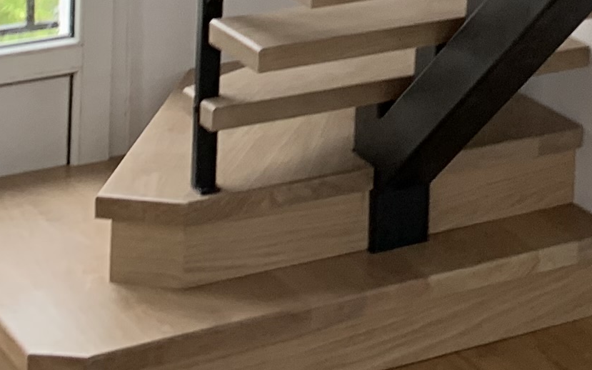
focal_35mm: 134
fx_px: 2162
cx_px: 1013
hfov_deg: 14.1
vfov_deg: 8.7
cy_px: -581
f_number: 1.8
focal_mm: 4.25
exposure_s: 1/113
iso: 100
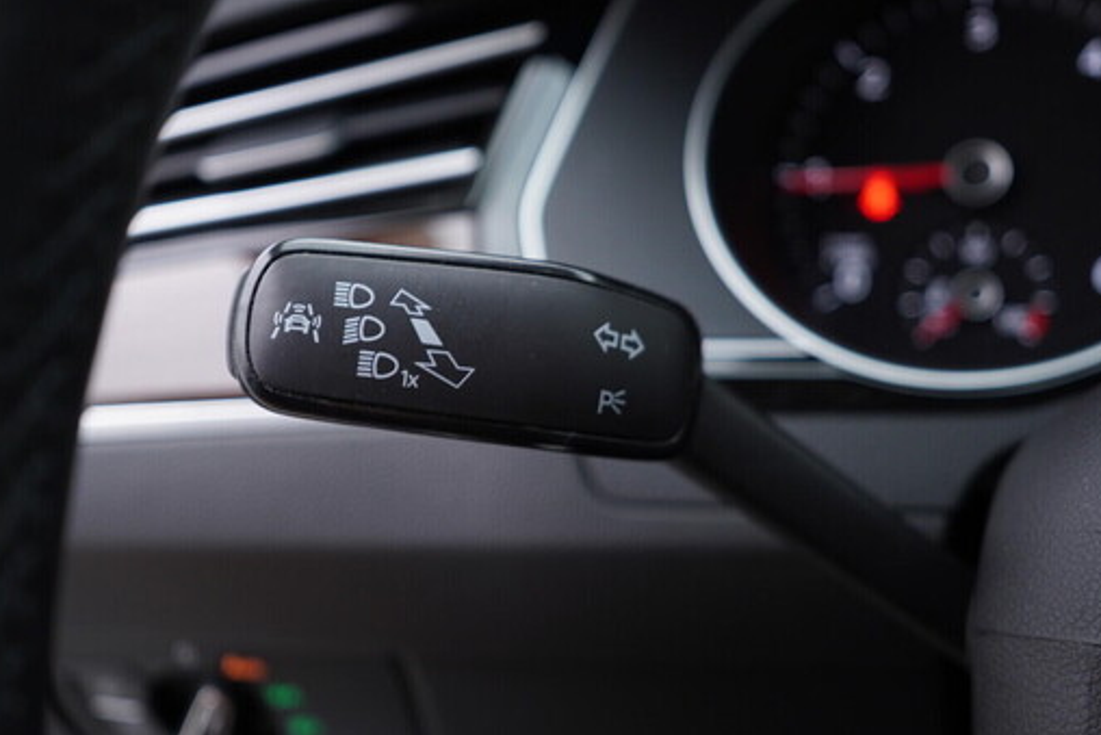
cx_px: 550
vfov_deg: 34.2
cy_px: 396
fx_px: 1193
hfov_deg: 49.5
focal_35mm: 39
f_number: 2.8
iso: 160
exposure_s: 1/40
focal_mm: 24
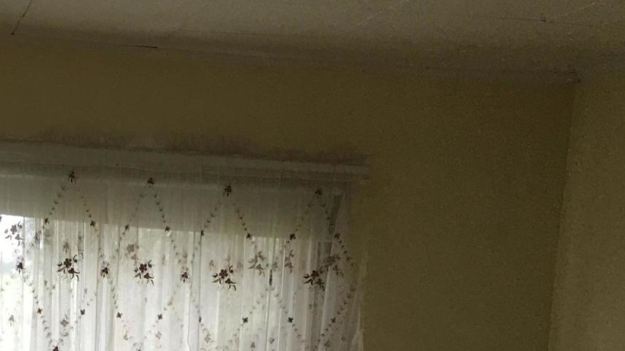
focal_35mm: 74
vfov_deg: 14.8
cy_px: 569
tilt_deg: -12.0
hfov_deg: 28.1
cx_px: 138
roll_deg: -2.2
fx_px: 1226
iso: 25
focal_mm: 4.15
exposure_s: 1/30
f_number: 2.2
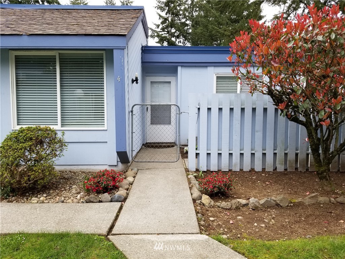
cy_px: 130
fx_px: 259
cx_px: 172
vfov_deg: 53.1
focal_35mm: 26
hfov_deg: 67.3
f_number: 1.7
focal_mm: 4.3
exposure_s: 1/240
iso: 50
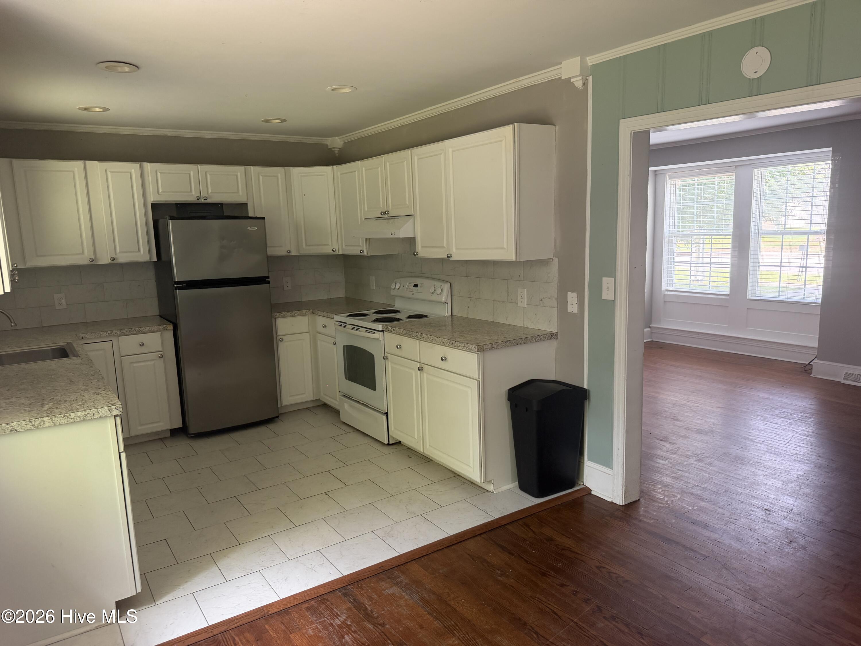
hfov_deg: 71.6
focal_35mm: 24
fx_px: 597
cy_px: 323
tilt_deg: -9.3
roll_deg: +2.6
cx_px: 430
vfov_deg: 56.8
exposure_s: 1/83
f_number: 1.78
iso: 200
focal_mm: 6.76
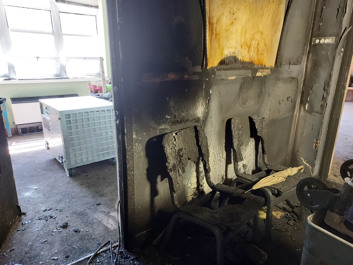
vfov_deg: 56.8
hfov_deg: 71.6
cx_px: 176
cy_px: 132
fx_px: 245
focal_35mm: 24
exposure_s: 1/30
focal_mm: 4.6
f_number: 1.8
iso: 400
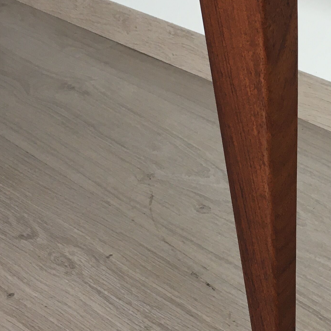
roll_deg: +0.2
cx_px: 306
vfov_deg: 22.9
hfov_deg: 22.4
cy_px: 97
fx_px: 811
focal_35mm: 75
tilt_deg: -25.9
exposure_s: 1/33
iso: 32
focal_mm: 4.15
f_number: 2.2
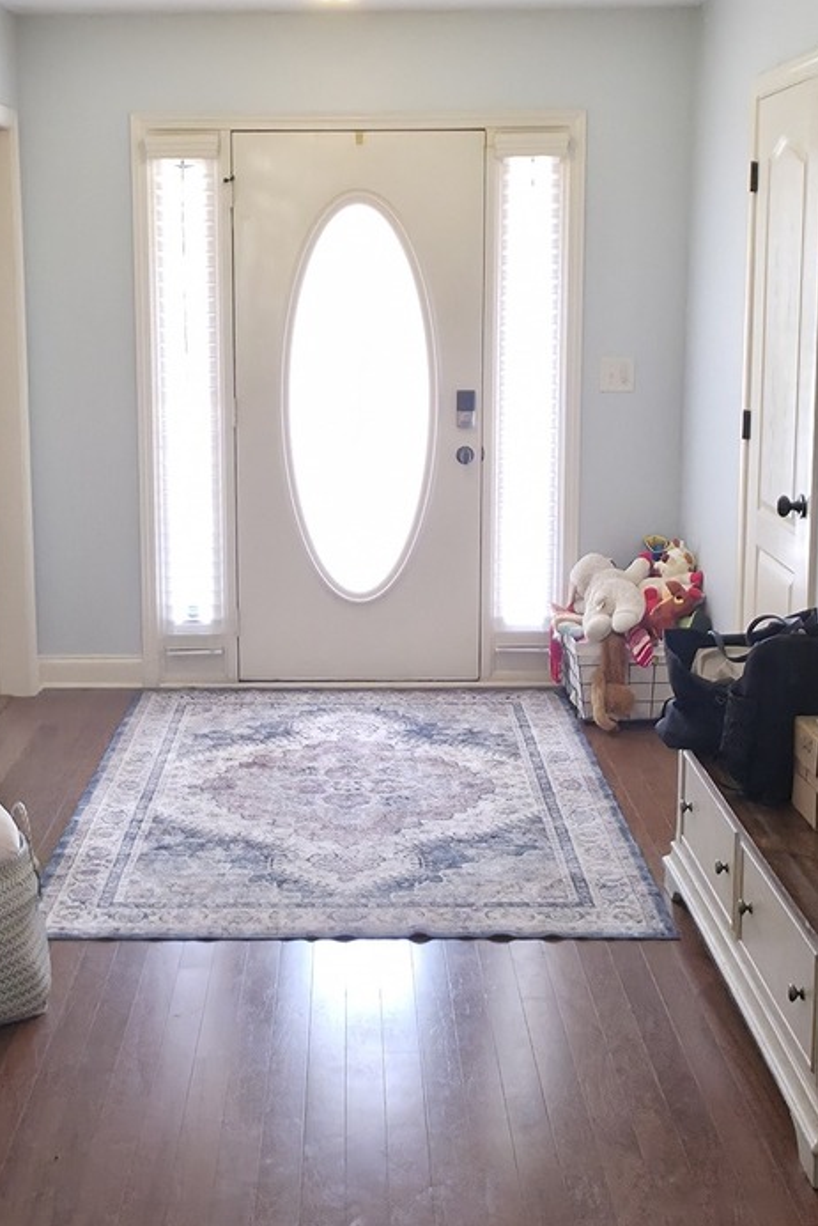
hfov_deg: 29.8
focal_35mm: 45
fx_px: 1532
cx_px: 319
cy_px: 507
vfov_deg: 43.4
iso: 100
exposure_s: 1/40
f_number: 1.9
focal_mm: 2.2
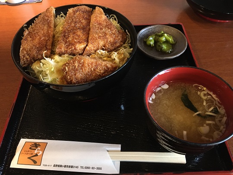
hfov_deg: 61.7
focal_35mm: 29
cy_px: 88
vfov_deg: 48.2
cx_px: 116
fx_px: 195
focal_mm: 4.15
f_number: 2.2
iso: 200
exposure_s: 1/20
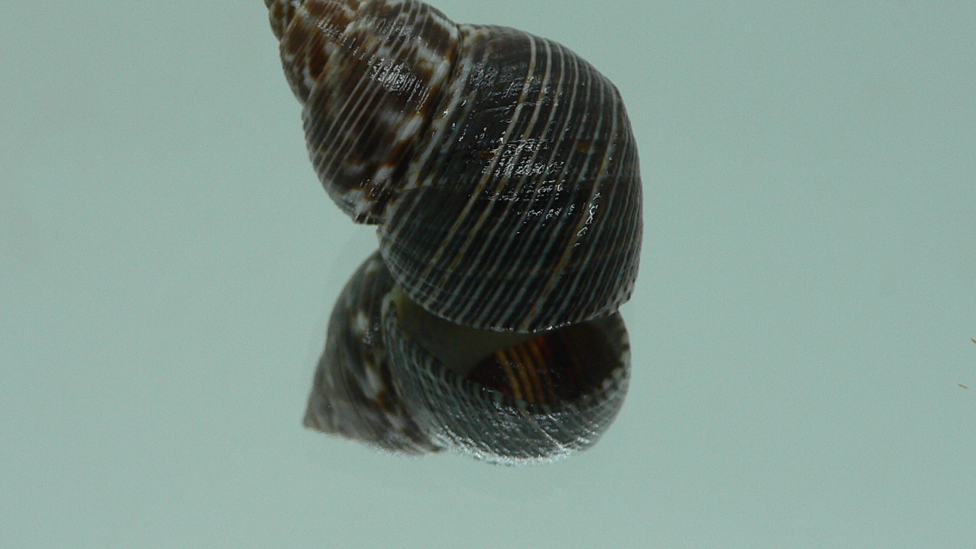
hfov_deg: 43.7
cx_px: 466
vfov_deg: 25.4
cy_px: 218
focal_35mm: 47
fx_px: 1216
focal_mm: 4.6
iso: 80
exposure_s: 1/60
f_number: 2.8
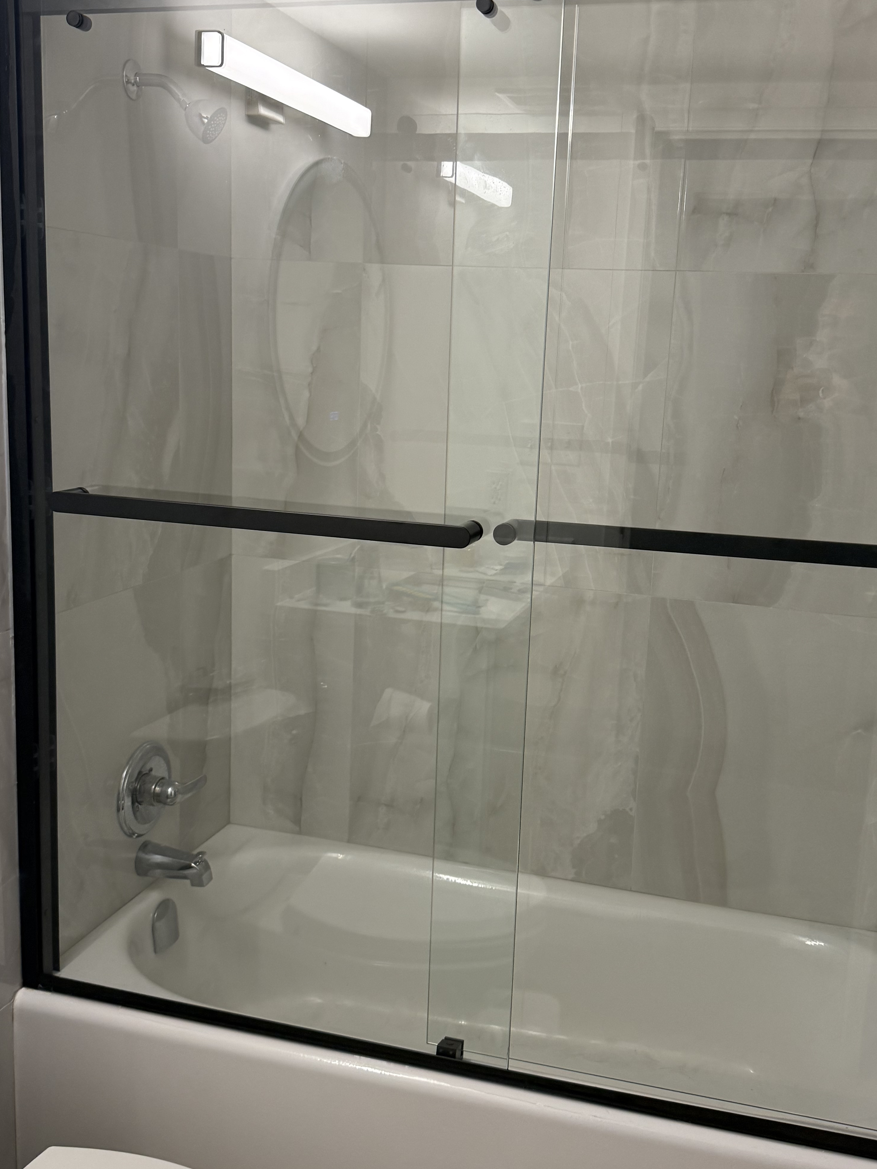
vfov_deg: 52.6
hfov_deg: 40.7
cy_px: 575
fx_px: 1182
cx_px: 467
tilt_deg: -10.7
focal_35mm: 35
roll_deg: -1.7
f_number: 1.78
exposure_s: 1/120
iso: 200
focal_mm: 6.76
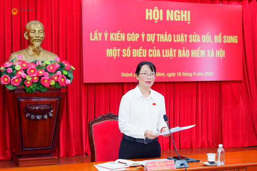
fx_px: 471
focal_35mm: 66
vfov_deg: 20.6
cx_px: 128
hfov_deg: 30.5
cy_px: 86
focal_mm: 44.7
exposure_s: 1/56
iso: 3200
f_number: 4
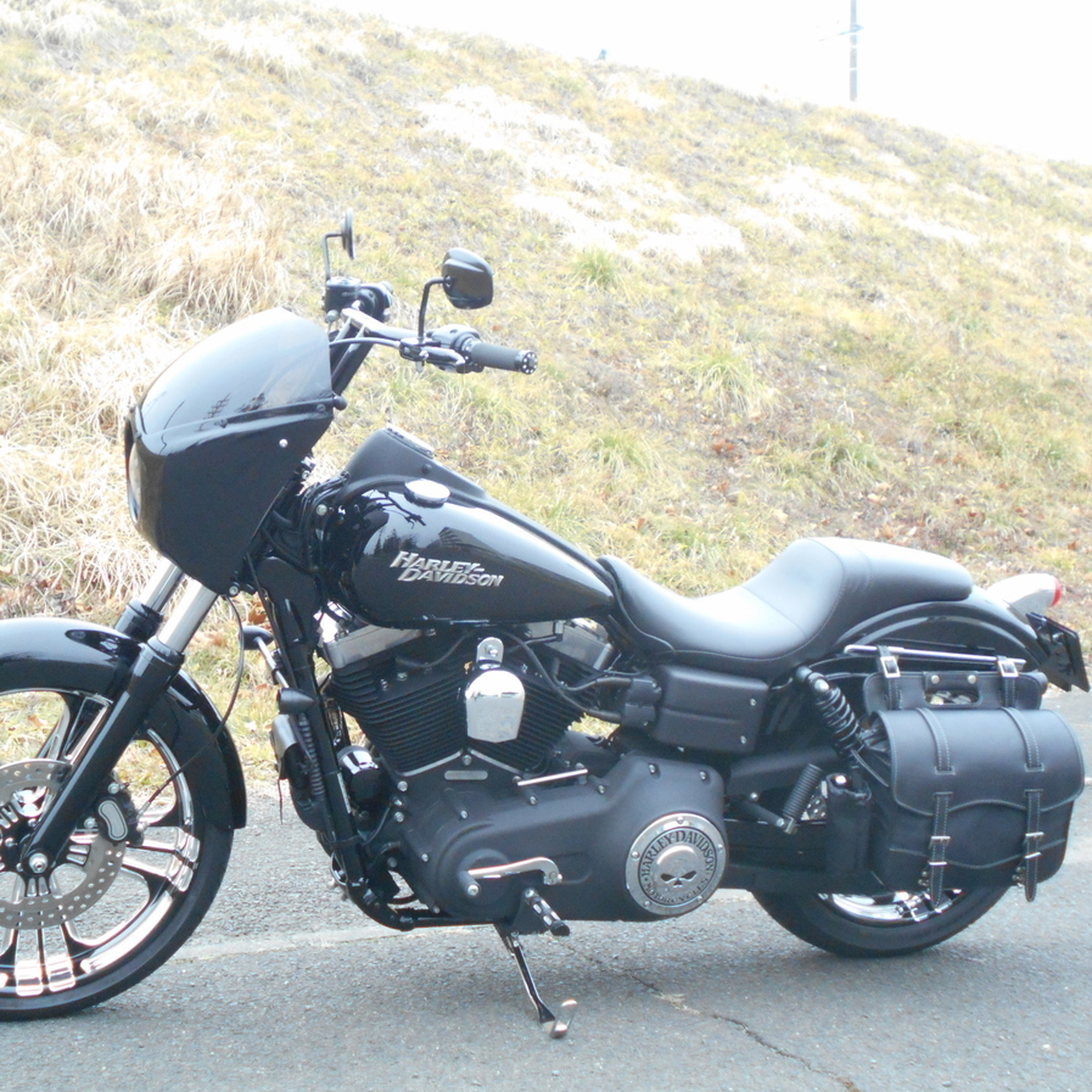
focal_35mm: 52
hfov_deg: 32.7
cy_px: 547
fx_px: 1856
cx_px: 438
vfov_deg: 32.8
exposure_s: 1/250
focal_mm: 7.7
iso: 360
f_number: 4.2
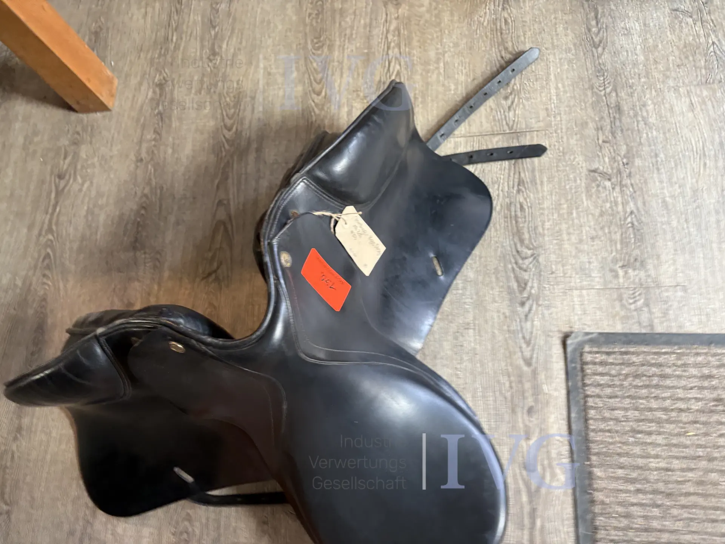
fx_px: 545
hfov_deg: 67.3
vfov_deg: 53.1
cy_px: 272
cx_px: 362
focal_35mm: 26
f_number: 1.6
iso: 250
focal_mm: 5.96
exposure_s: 1/60
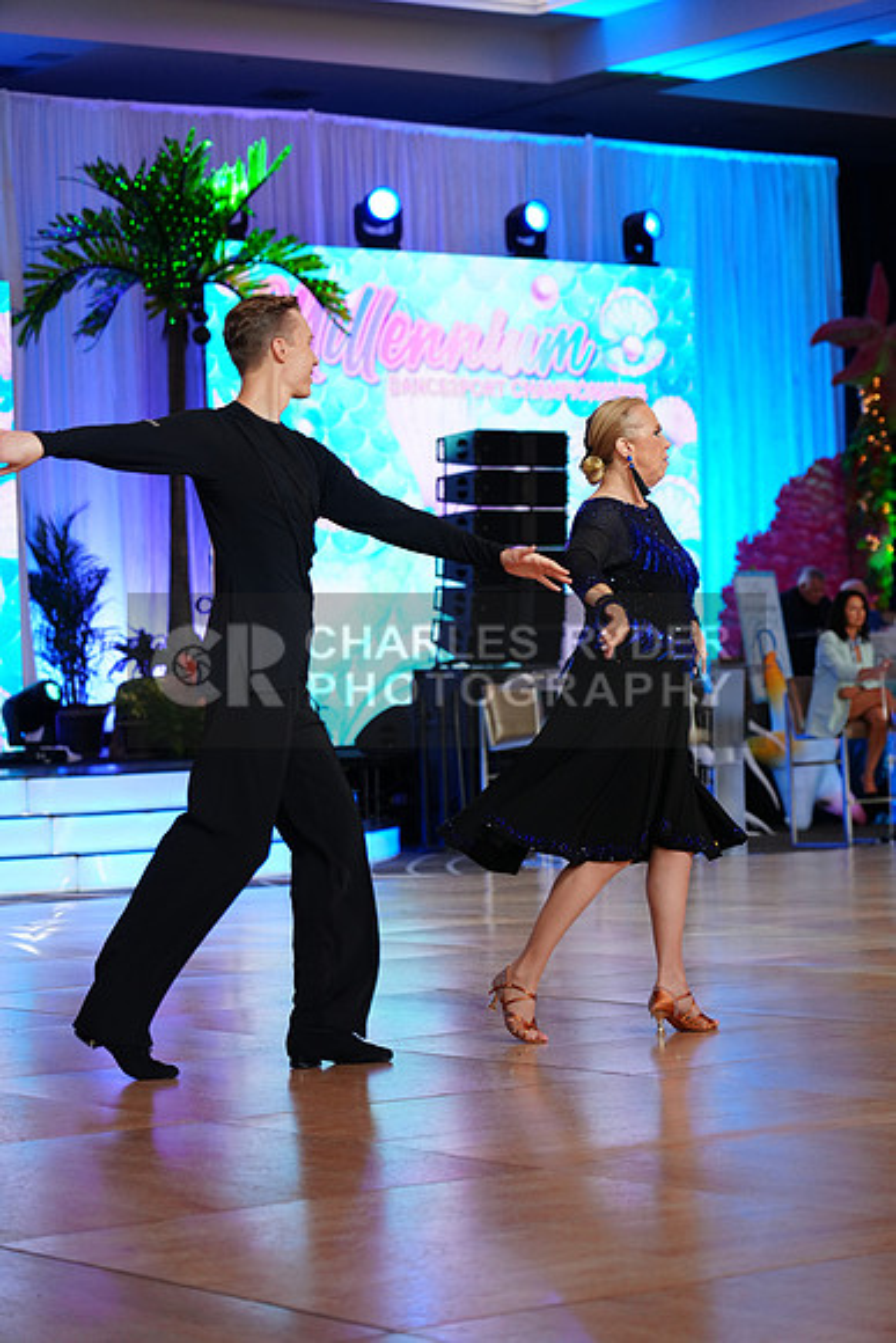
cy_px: 672
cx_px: 448
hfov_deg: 15.2
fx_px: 3358
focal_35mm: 90
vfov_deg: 22.6
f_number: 4
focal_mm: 90
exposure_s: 1/400
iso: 1600
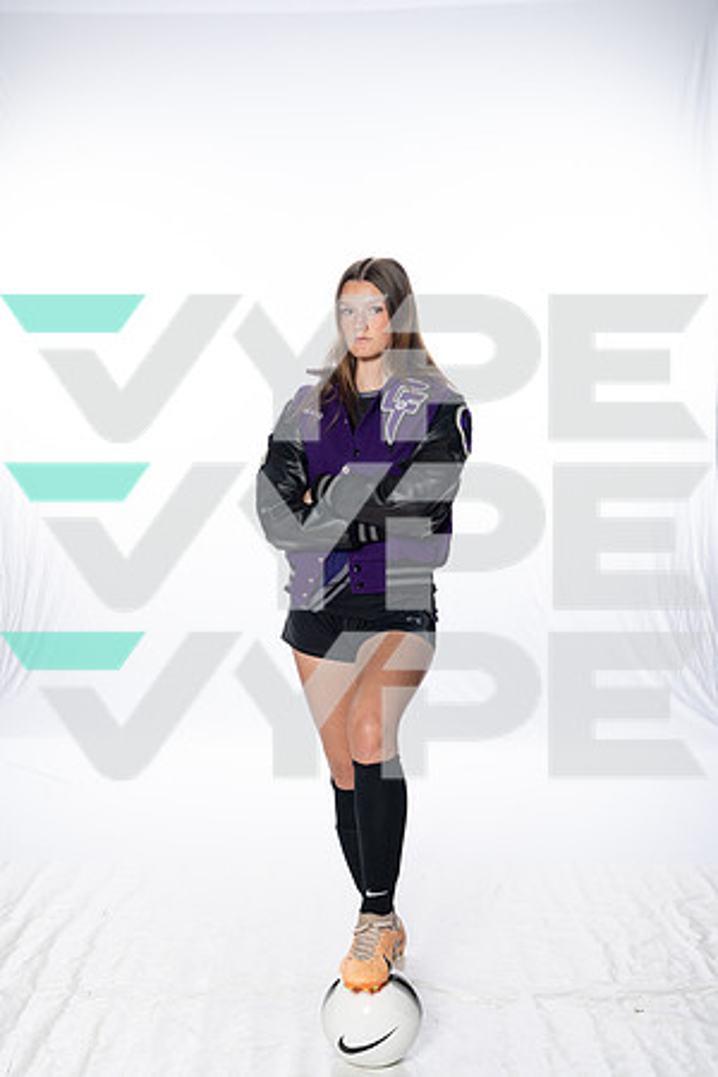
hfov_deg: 27.5
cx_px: 359
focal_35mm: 49
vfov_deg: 40.3
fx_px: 1466
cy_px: 538
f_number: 8
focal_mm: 49
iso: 800
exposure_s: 1/250
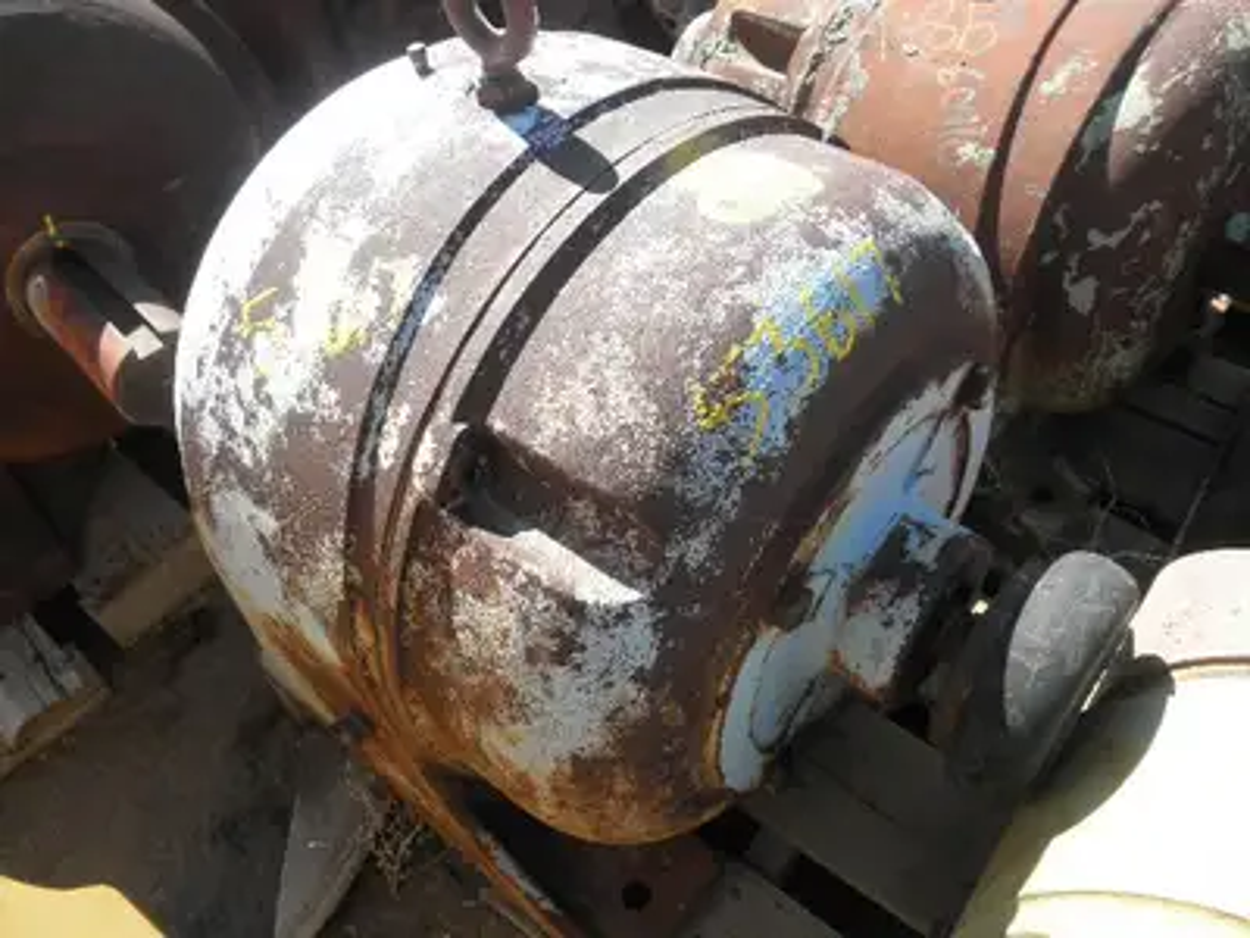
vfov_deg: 49.7
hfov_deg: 63.4
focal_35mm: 28
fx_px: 1011
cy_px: 469
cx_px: 625
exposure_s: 1/320
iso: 64
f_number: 3
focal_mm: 5
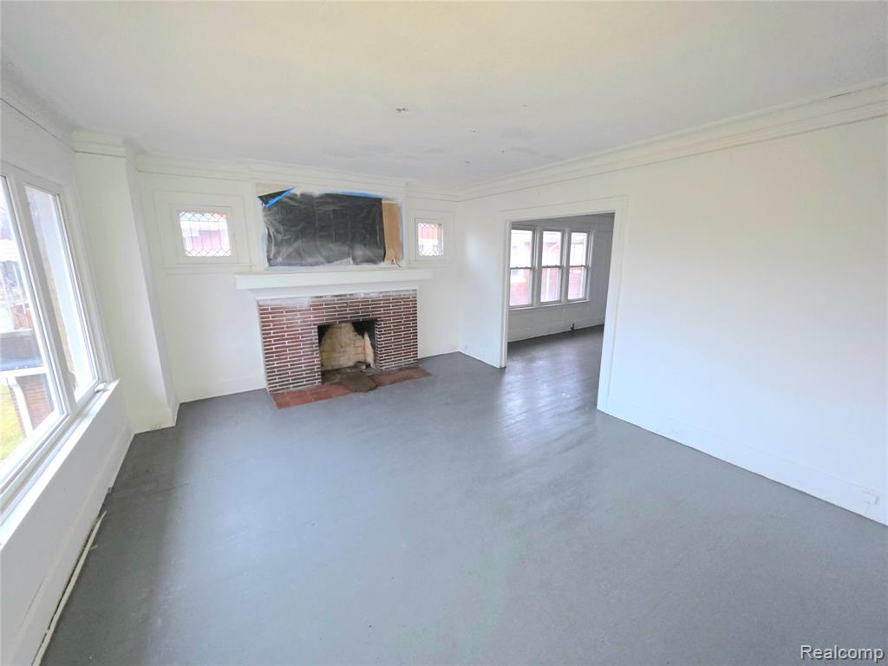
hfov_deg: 106.2
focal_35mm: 13
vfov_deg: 89.9
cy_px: 333
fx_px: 333
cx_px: 444
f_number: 1.9
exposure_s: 1/30
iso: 250
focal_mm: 2.2
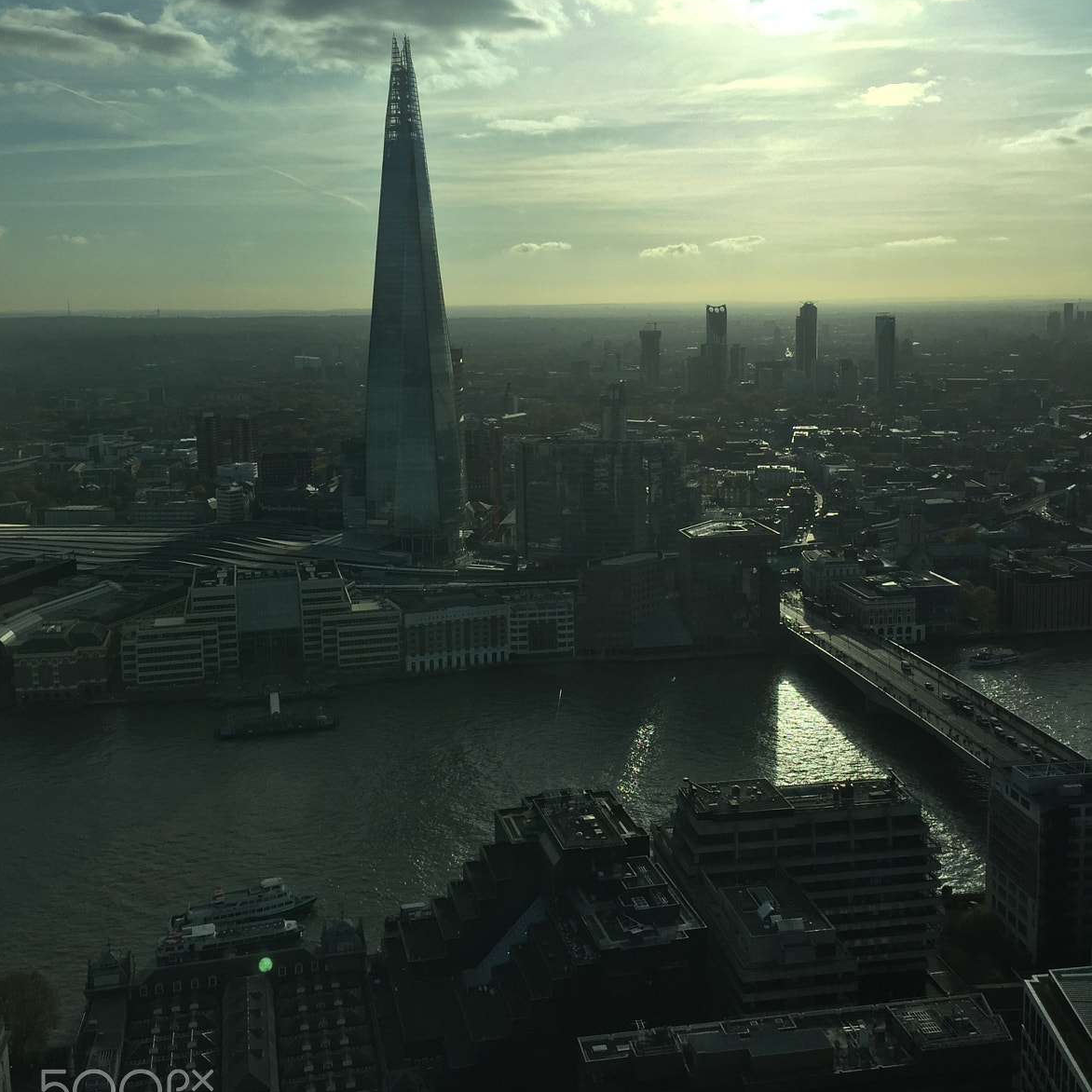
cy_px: 468
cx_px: 541
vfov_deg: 47.1
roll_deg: +0.4
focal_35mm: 35
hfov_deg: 47.2
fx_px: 1249
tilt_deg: -5.9
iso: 32
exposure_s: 1/6623
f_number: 2.2
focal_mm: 4.15
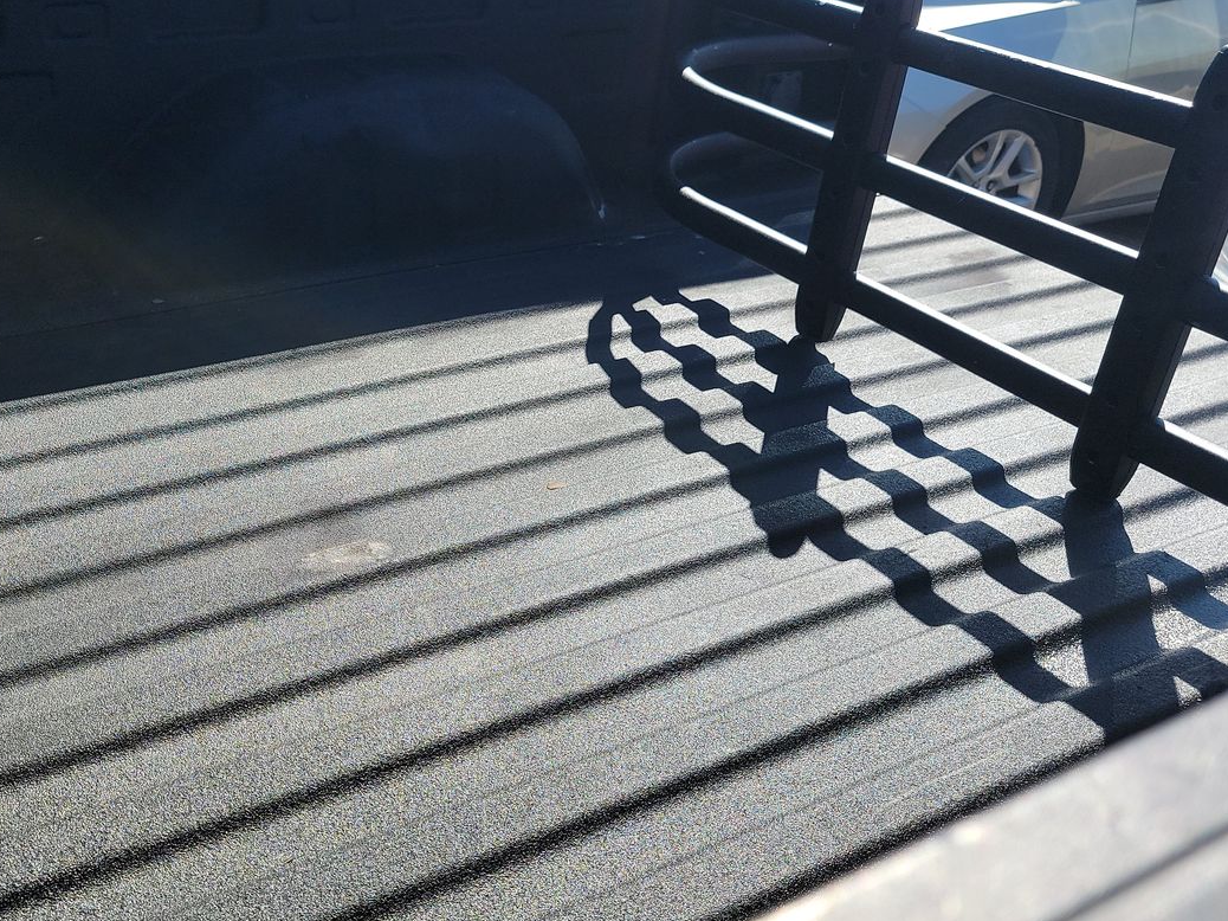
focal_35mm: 37
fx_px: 1312
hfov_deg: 49.0
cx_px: 380
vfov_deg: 38.4
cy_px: 349
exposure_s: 1/537
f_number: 1.8
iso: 50
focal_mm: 6.7
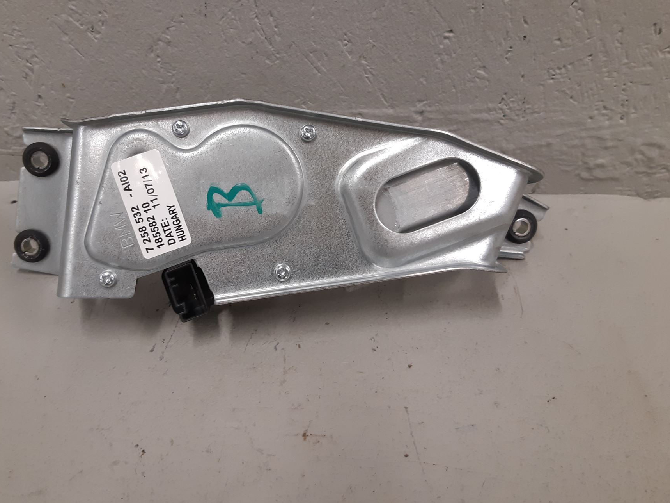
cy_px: 225
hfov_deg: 58.0
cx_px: 277
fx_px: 600
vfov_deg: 45.4
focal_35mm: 31
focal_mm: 3.93
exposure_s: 1/50
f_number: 1.7
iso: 100
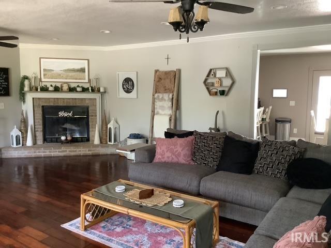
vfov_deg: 45.4
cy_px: 124
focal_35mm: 31
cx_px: 166
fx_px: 296
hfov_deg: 58.4
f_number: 2.4
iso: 320
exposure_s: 1/30
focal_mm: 3.3
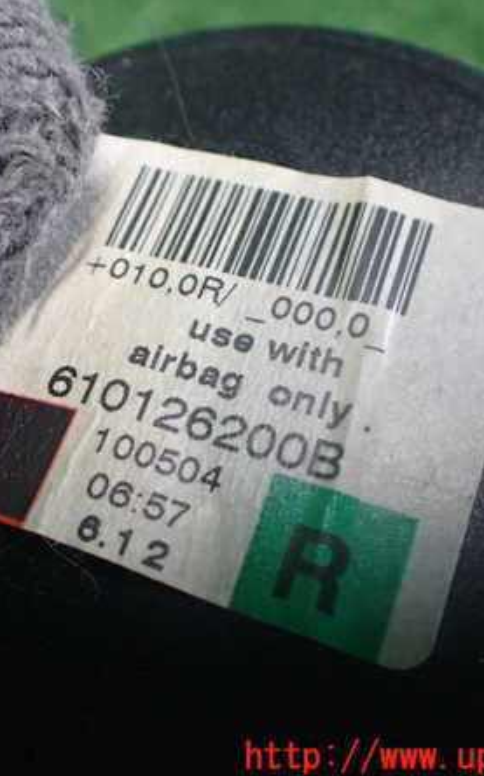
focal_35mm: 43
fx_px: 909
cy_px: 386
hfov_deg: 29.3
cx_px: 115
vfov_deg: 46.2
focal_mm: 5.4
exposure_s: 1/100
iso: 800
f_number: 2.3
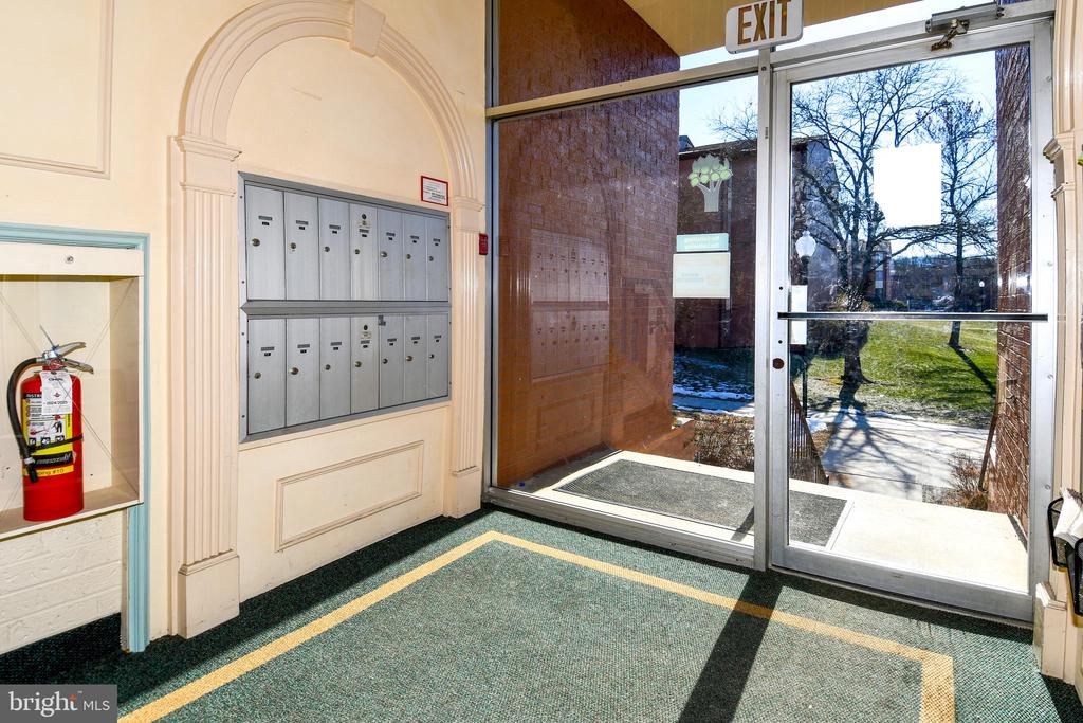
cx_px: 542
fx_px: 542
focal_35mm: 18
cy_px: 362
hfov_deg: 90.0
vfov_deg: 67.4
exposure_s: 1/250
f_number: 8
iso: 100
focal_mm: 12
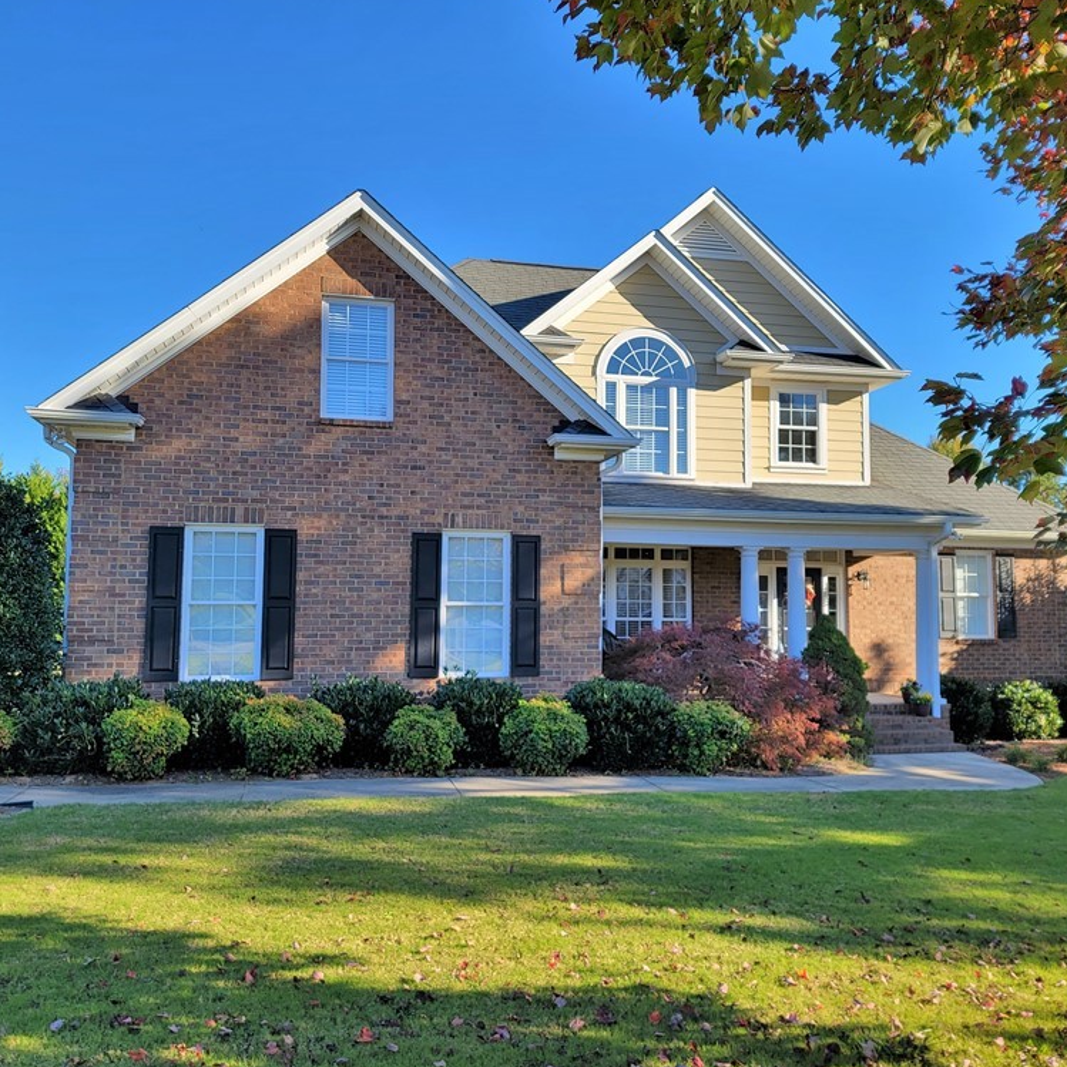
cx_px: 536
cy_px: 530
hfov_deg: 55.6
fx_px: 1011
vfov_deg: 55.6
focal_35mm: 29
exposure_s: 1/301
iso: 16
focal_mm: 6.7
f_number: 1.8
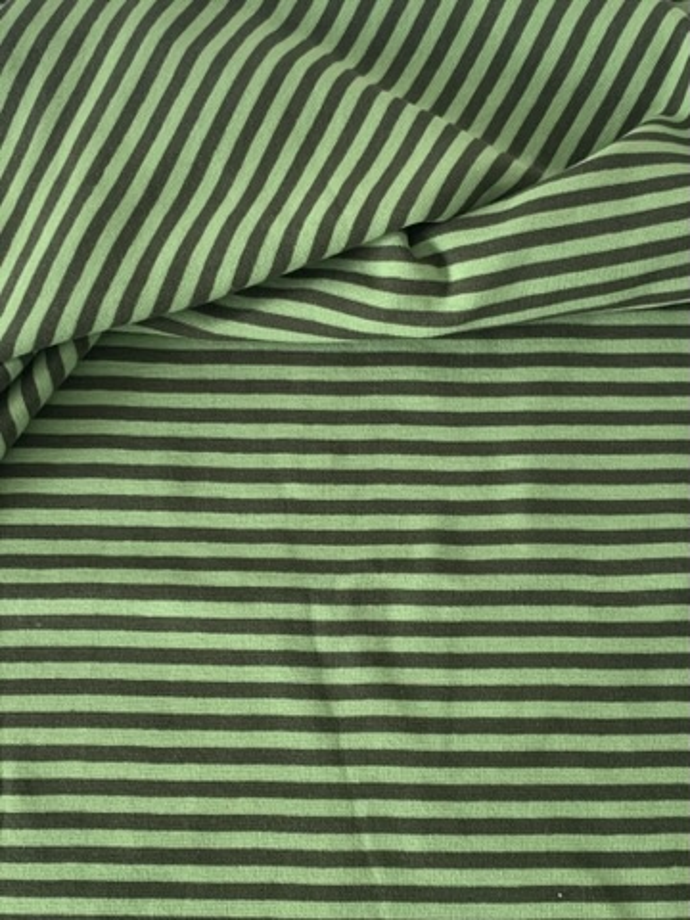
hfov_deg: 53.1
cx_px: 345
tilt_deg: -76.6
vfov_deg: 67.3
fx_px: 691
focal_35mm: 26
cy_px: 460
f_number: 1.8
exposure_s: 1/121
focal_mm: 4.25
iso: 50
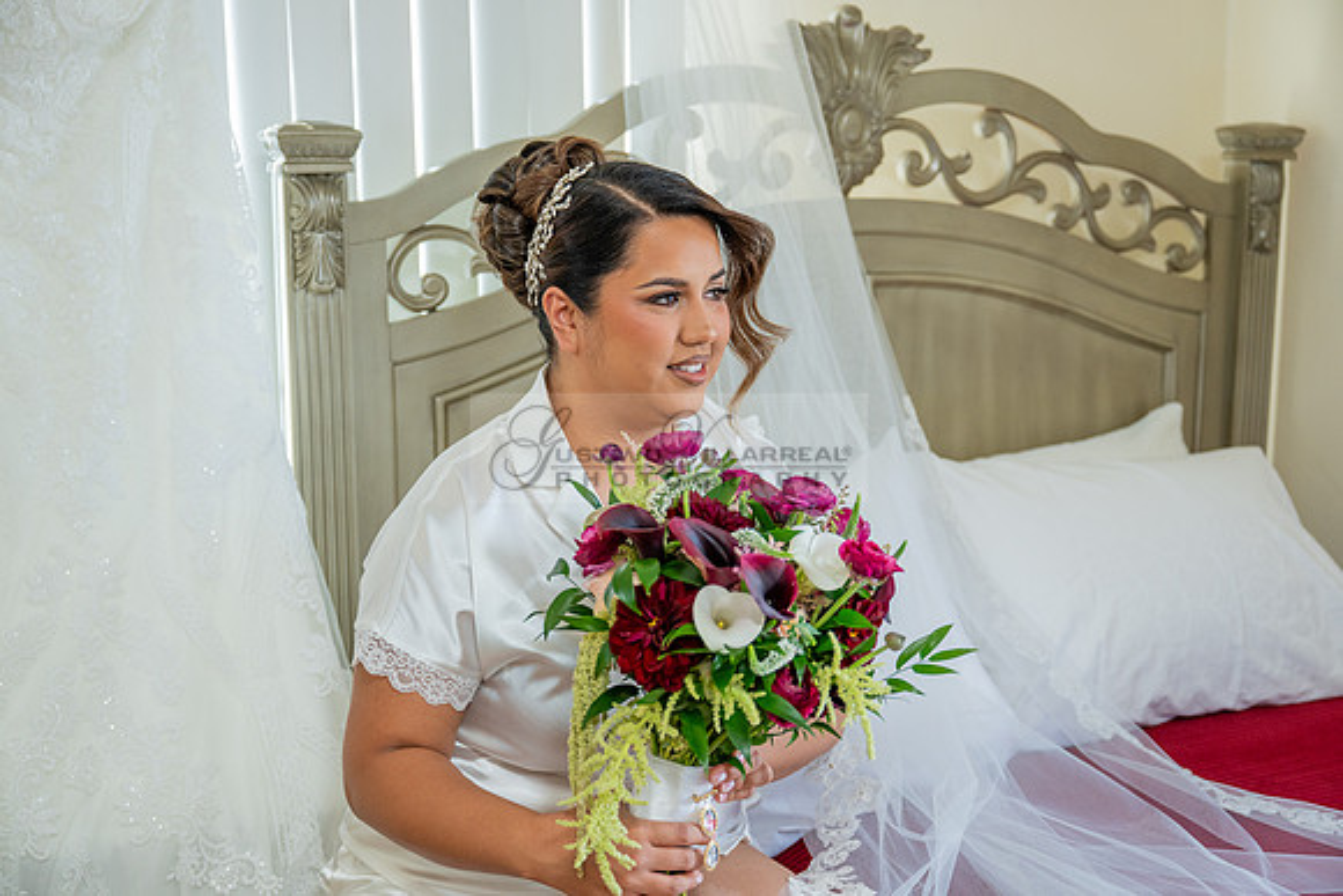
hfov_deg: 42.7
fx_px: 1716
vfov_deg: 29.3
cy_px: 448
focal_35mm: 46
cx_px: 672
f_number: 3.5
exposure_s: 1/125
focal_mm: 46
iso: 640
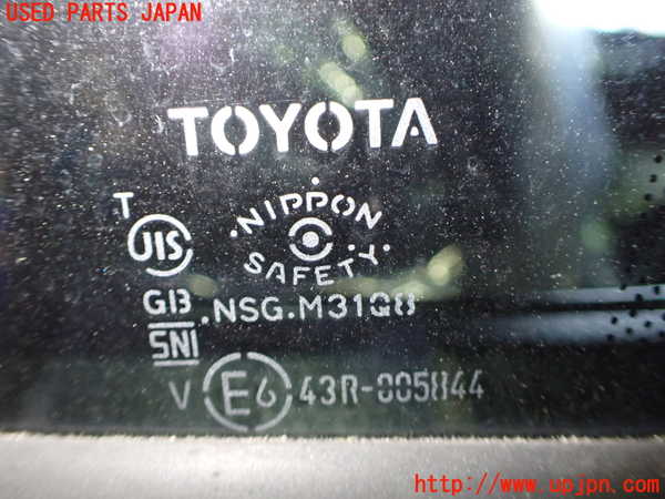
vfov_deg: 46.8
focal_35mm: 30
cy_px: 250
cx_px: 332
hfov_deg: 60.0
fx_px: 576
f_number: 2.3
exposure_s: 1/30
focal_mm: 5.4
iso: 1000
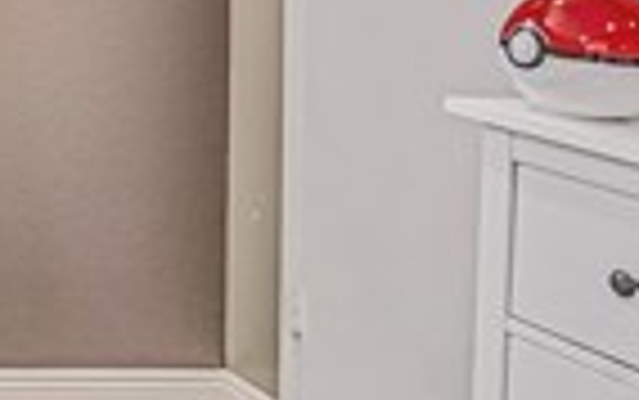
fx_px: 1203
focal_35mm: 69
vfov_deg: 18.4
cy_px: -2
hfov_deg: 18.9
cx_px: -630
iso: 100
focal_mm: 15
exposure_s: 1/1.67
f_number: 8
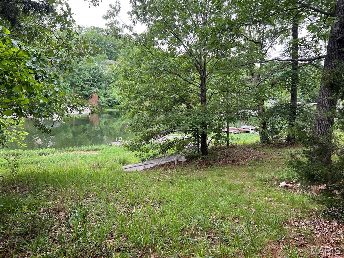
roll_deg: -1.0
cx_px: 172
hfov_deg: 67.3
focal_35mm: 26
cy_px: 129
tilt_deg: -7.0
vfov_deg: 53.1
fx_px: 258
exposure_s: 1/166
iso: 64
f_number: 1.5
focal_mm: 5.7
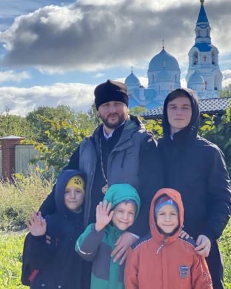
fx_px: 598
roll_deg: +0.5
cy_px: 118
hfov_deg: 21.8
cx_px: 145
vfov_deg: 27.1
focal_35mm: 70
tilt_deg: +3.6
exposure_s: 1/1229
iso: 20
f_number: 2
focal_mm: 6
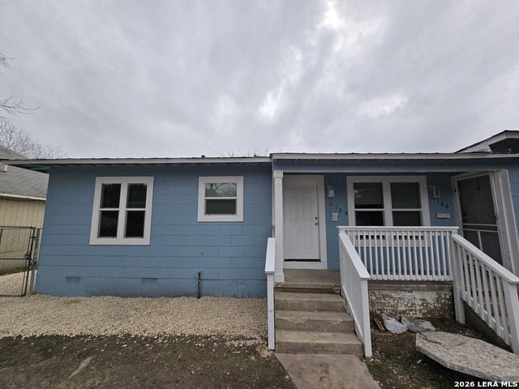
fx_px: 195
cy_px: 194
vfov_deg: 89.9
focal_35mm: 13
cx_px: 260
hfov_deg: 106.2
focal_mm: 2.2
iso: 50
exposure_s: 1/2450
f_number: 2.2
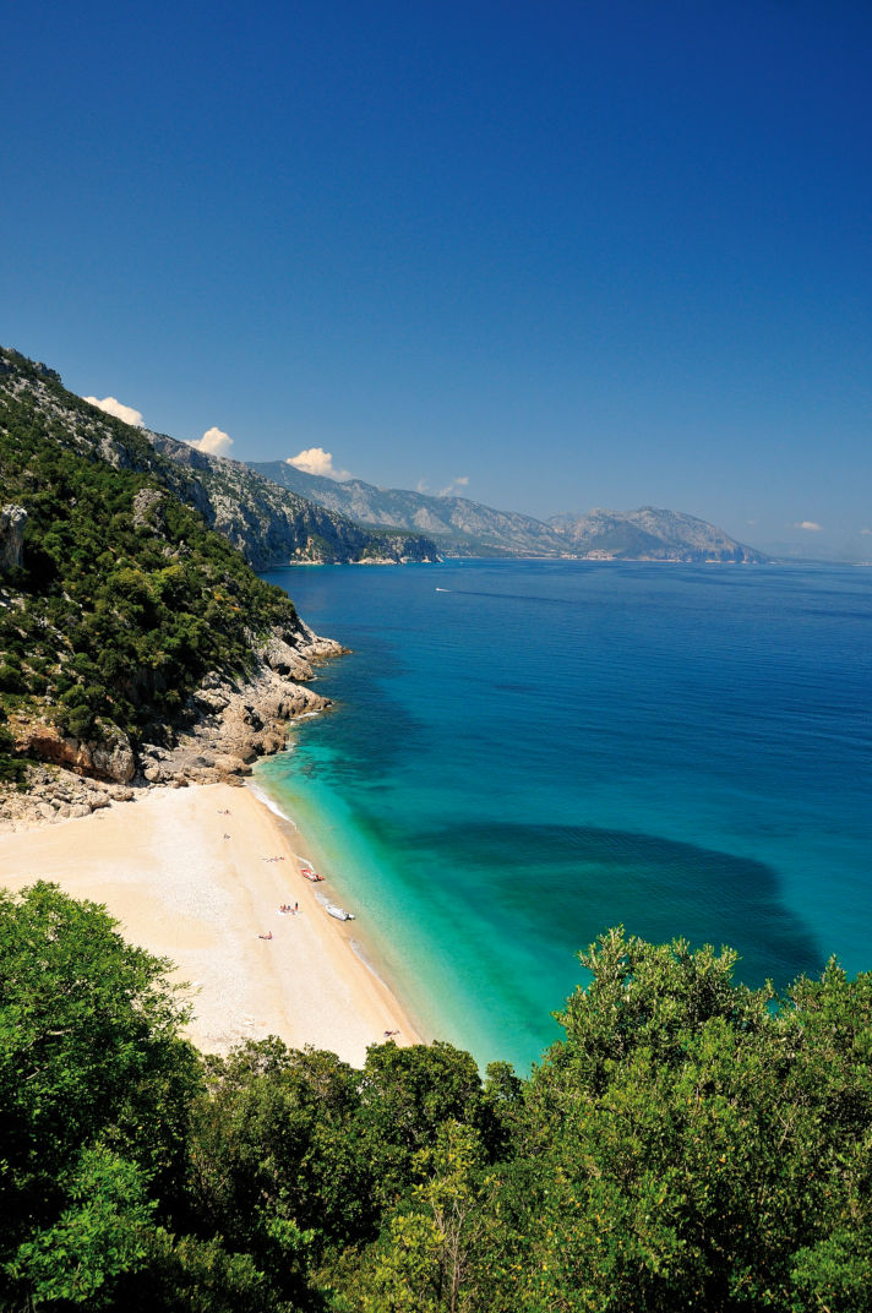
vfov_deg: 57.3
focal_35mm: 33
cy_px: 656
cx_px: 436
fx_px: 1202
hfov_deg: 39.9
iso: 200
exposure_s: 1/400
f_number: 5.6
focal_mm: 22
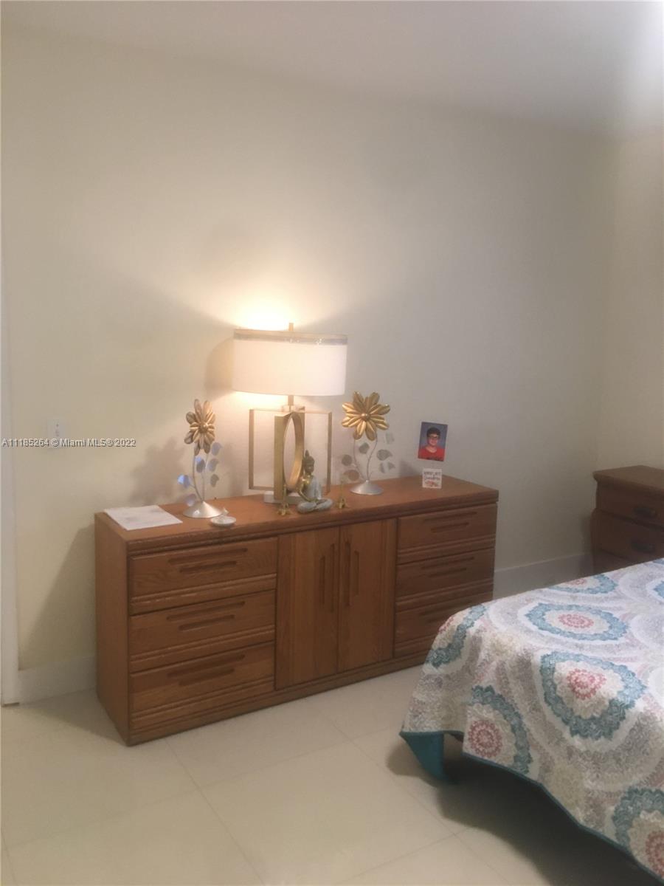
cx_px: 332
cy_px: 443
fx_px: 742
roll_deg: -0.3
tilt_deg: -7.3
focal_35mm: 29
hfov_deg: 48.2
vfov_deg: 61.7
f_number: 2.2
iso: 50
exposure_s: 1/15
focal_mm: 4.15
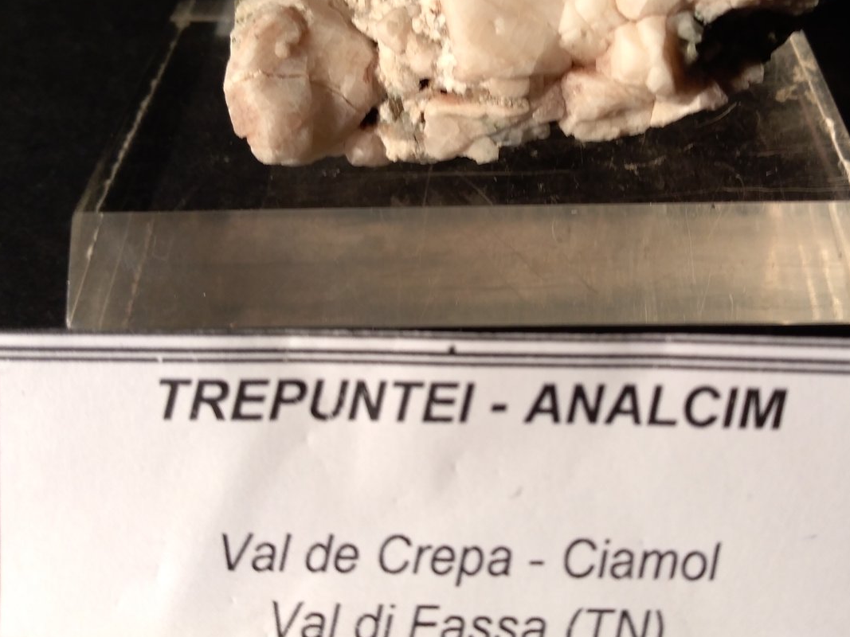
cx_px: 492
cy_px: 215
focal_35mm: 39
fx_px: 958
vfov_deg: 36.5
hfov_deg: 47.7
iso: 163
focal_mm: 3.54
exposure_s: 1/33.3
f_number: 2
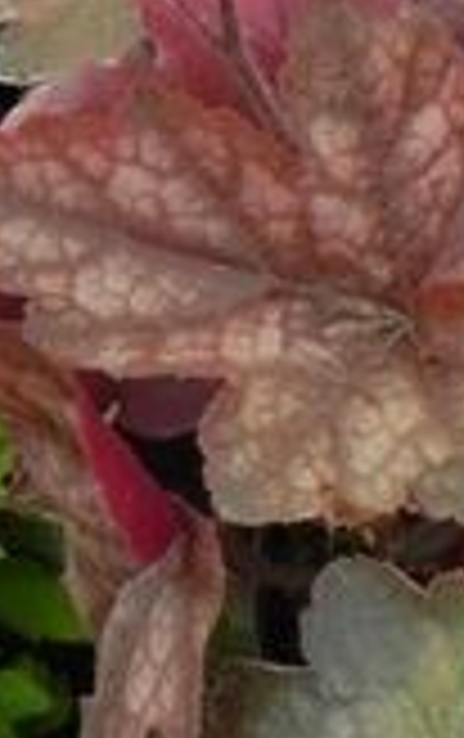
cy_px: -518
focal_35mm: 439
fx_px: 8851
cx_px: 797
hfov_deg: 3.0
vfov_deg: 4.7
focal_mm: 15.1
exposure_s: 1/160
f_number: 5
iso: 160
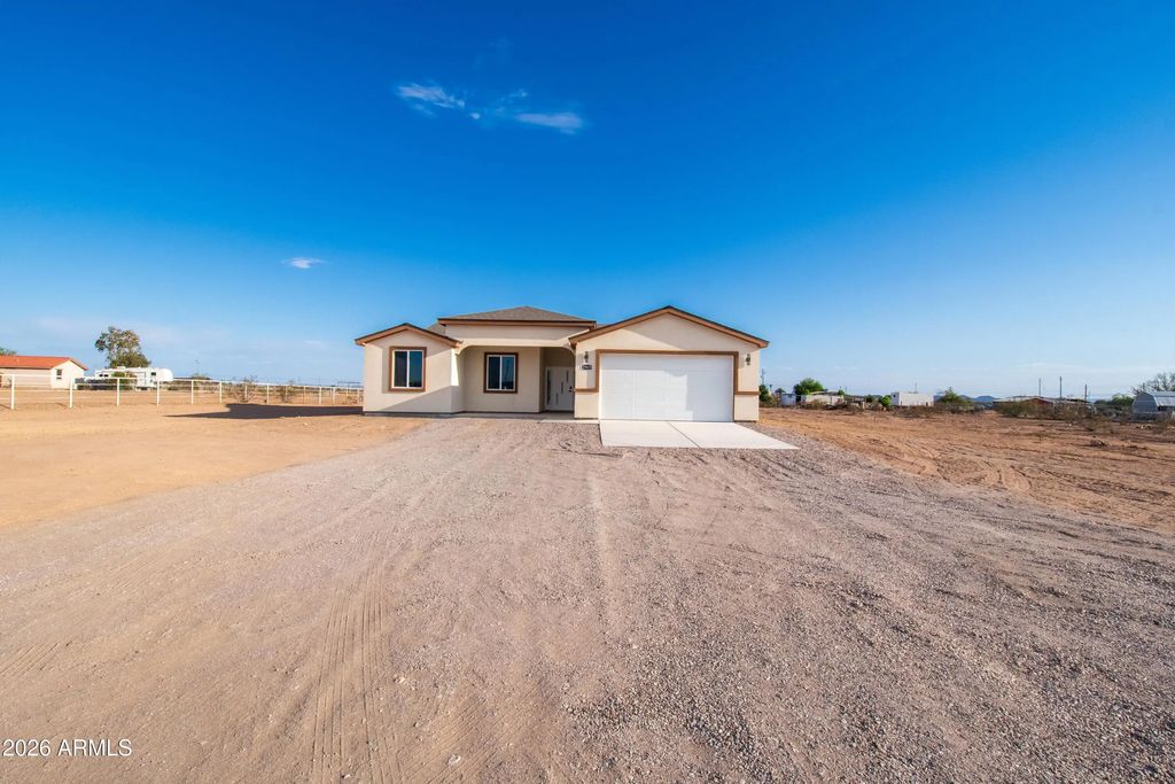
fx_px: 490
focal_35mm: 15
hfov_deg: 100.4
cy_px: 392
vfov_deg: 77.3
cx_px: 588
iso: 640
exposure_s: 1/4000
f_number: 11
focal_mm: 10
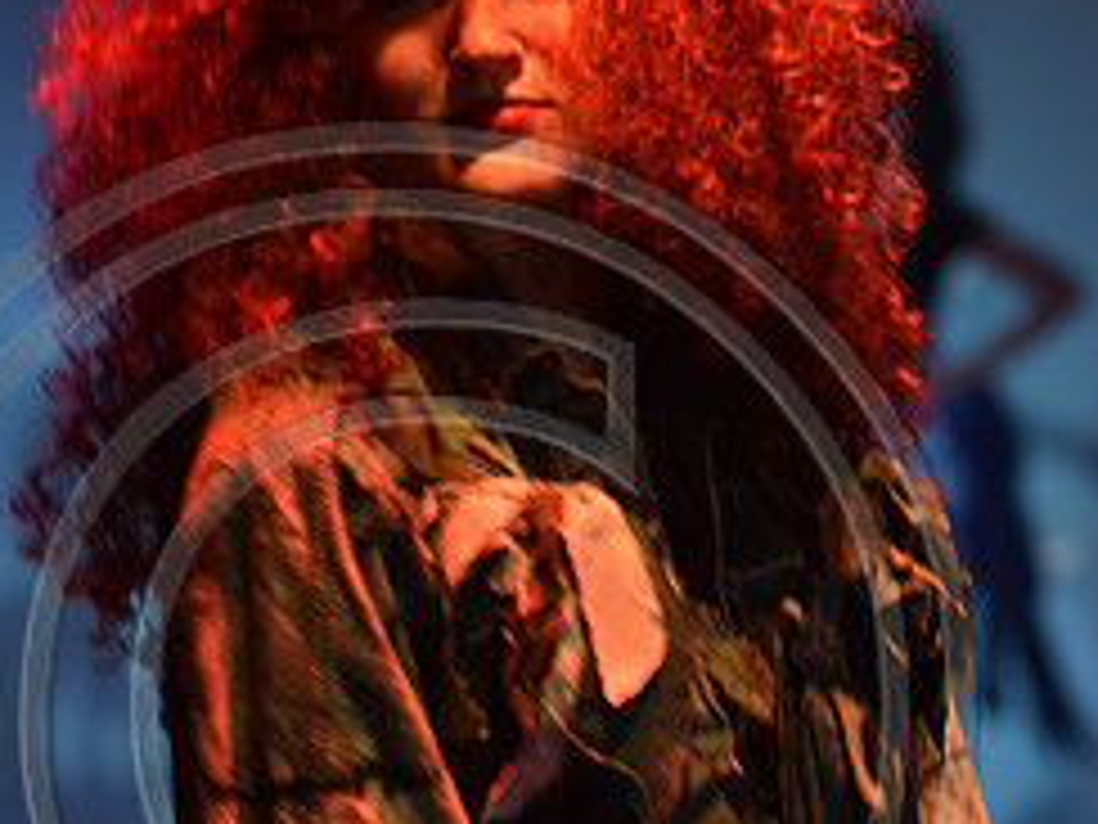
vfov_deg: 7.1
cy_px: 702
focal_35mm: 210
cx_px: 387
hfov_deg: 9.4
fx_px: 6661
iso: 500
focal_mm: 92
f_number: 3.2
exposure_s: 1/160
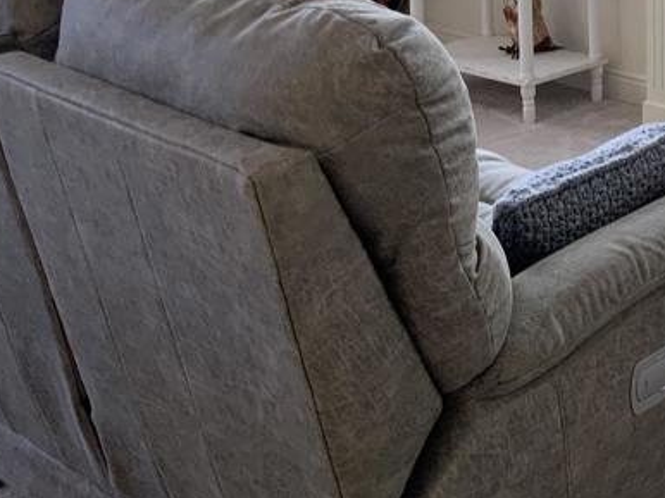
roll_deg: +0.2
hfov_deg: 23.0
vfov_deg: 18.1
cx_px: 829
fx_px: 1478
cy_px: -102
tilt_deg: -10.9
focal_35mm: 77
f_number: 1.8
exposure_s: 1/60
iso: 50
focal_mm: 3
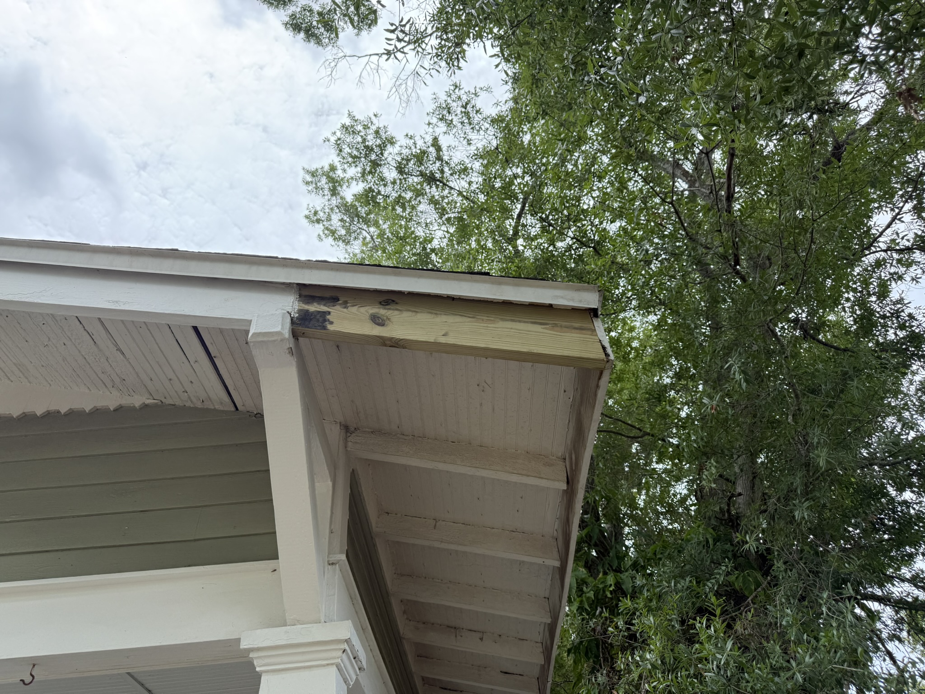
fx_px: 641
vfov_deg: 56.8
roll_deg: +7.0
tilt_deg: +43.6
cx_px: 462
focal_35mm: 24
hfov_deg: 71.6
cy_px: 347
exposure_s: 1/1618
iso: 80
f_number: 1.78
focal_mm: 6.76
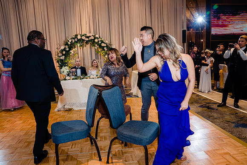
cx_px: 124
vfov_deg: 53.2
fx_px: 165
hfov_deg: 73.7
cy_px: 82
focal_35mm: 24
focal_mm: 24
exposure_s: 1/160
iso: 1000
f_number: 4
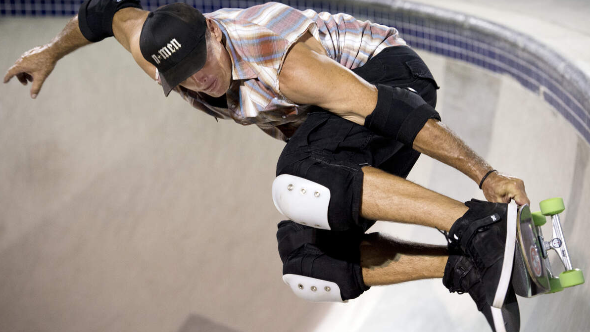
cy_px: 152
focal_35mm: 137
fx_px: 2144
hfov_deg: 15.7
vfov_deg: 8.9
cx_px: 295
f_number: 2.8
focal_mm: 130
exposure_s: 1/500
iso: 3200
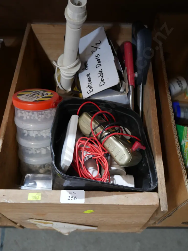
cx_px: 94
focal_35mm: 36
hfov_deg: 39.7
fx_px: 260
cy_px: 126
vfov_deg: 51.3
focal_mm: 18
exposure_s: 1/60
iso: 640
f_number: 4
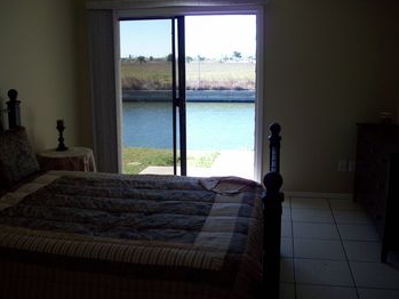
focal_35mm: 39
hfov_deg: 47.8
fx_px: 450
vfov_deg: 36.8
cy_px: 146
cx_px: 193
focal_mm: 6.2
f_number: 2.8
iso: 80
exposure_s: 1/247
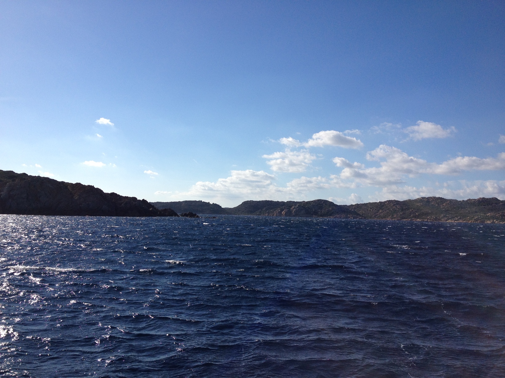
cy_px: 189
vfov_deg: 40.7
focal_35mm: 35
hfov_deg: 52.6
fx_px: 511
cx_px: 252
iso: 64
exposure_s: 1/3067
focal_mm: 4.28
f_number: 2.4
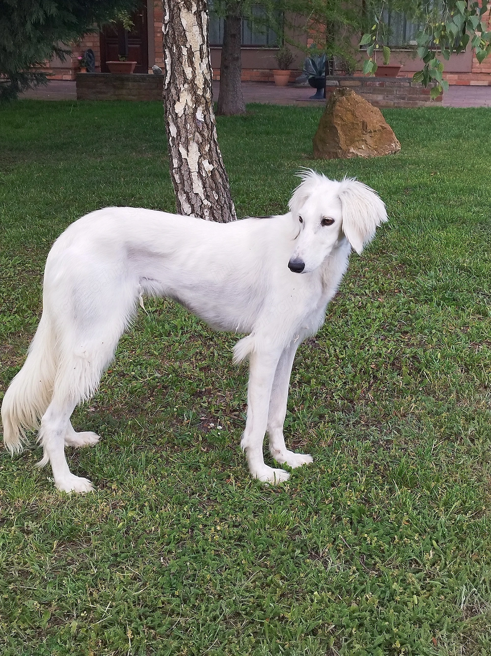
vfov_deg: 71.6
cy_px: 328
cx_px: 246
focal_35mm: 24
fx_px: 454
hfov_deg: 56.8
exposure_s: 1/100
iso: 100
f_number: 1.89
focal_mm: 5.89
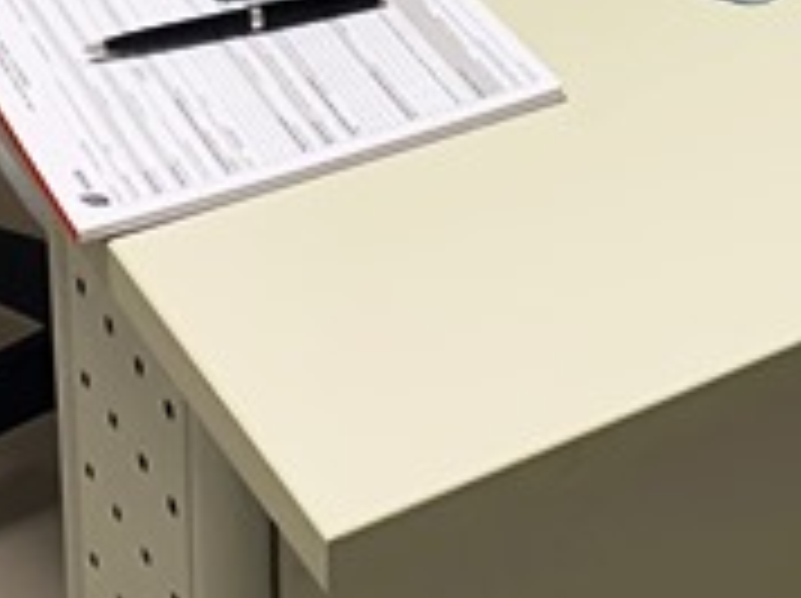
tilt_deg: -20.6
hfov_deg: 16.0
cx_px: 1022
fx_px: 2704
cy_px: -531
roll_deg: -3.7
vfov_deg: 11.6
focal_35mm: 117
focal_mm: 4.25
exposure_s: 1/60
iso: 160
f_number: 1.8
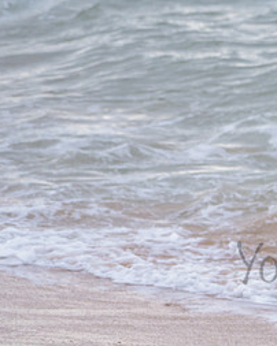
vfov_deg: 3.7
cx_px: 378
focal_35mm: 517
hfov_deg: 3.0
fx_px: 5304
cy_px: 251
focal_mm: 240
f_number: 5.6
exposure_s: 1/2000
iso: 500
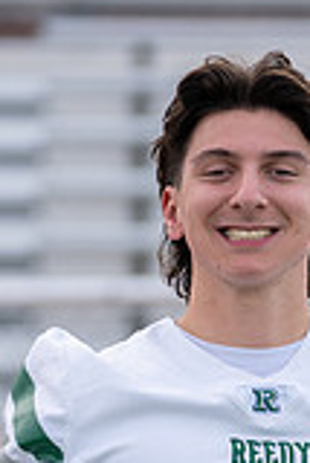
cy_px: 450
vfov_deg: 3.7
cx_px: 284
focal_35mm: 551
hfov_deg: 2.5
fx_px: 7101
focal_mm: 148
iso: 100
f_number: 2.8
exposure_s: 1/500
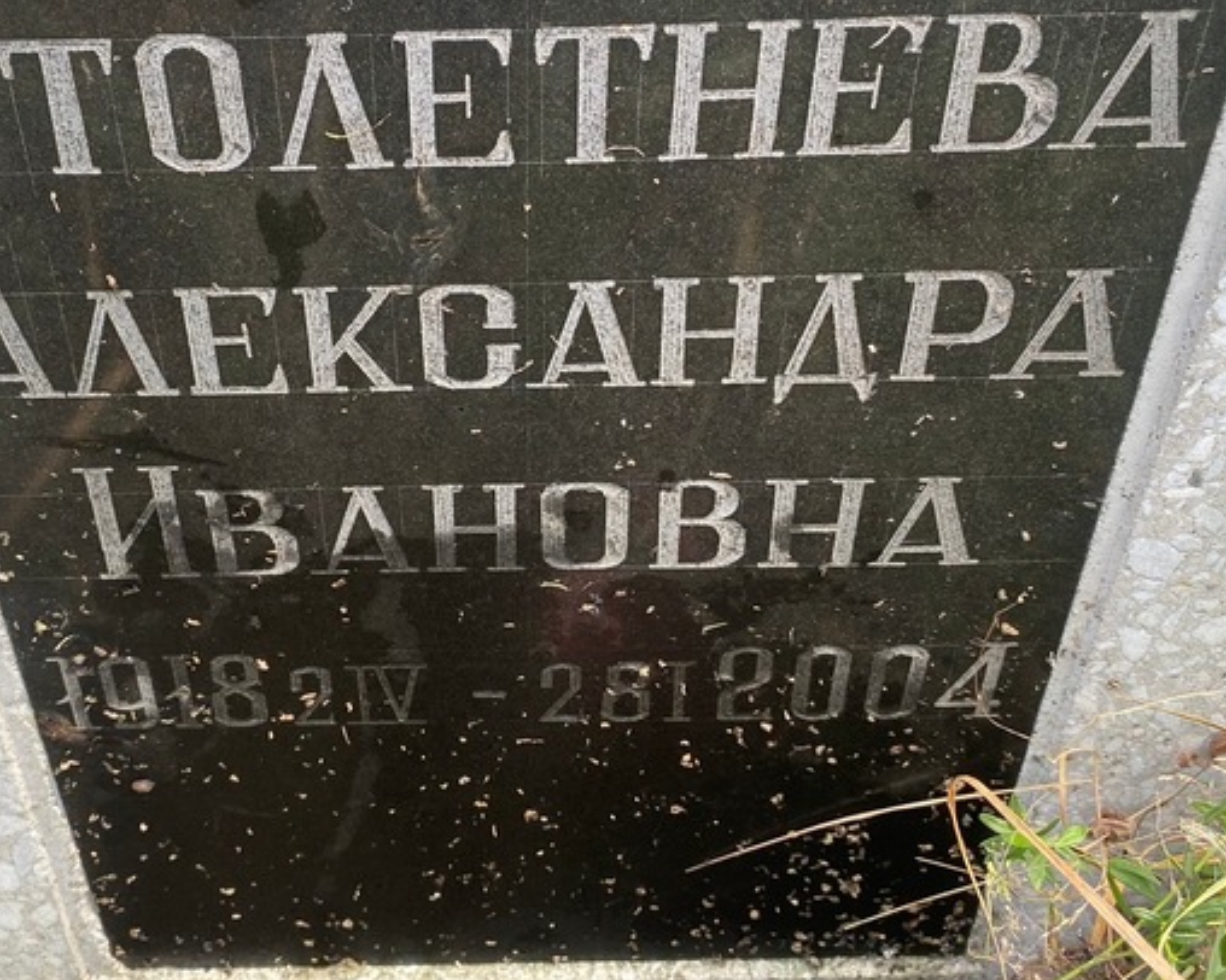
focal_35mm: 40
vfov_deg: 37.2
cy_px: 396
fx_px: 1451
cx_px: 446
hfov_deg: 45.4
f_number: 1.8
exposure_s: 1/122
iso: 32
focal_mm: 4.25
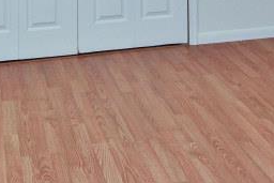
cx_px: 154
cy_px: -154
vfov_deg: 14.5
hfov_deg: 24.7
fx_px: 624
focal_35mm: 82
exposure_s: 1/60
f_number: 4.5
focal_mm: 14
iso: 200
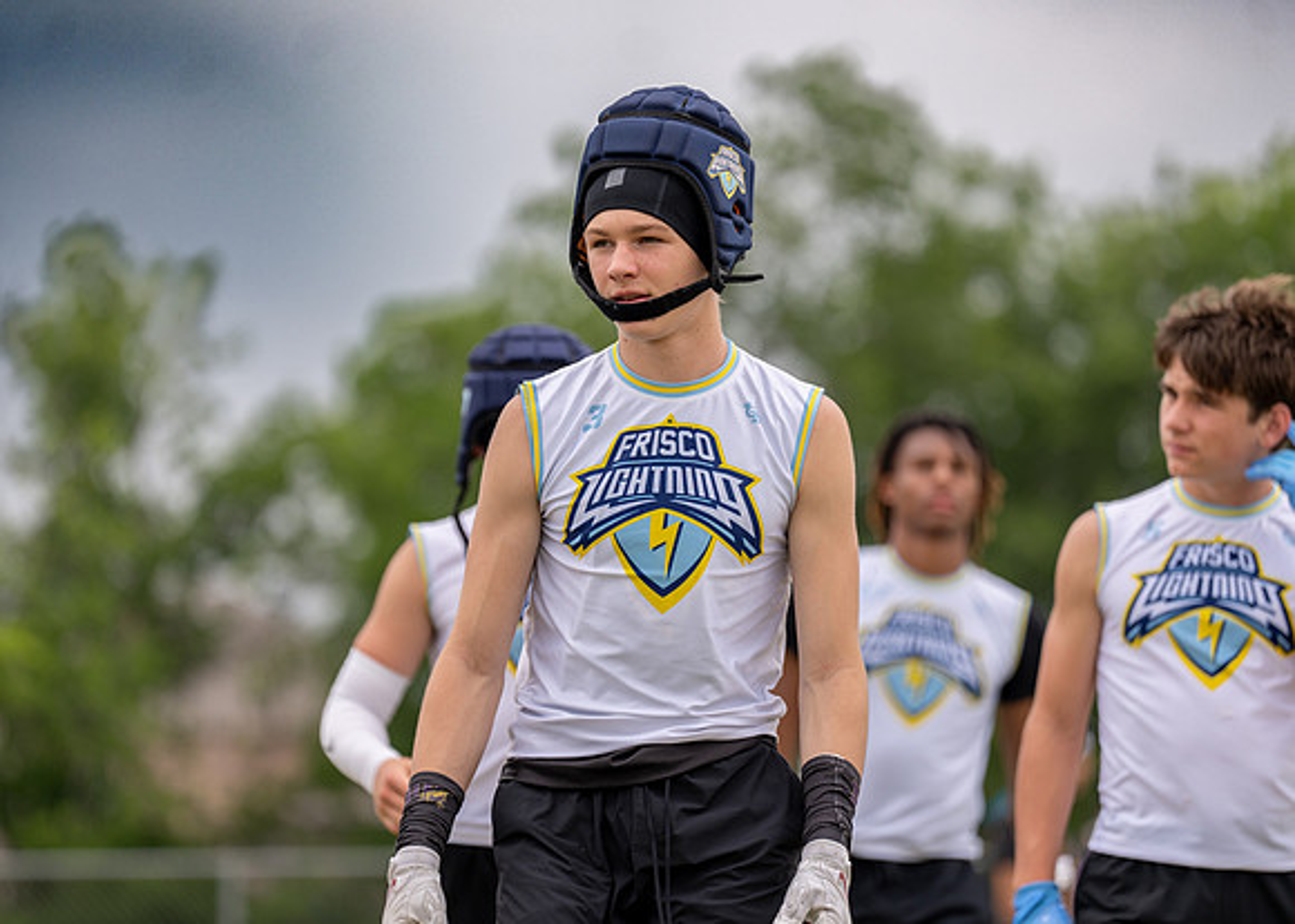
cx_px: 648
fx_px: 7053
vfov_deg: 7.5
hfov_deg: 10.5
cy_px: 462
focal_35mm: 192
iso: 100
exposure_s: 1/1600
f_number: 2.8
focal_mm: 176
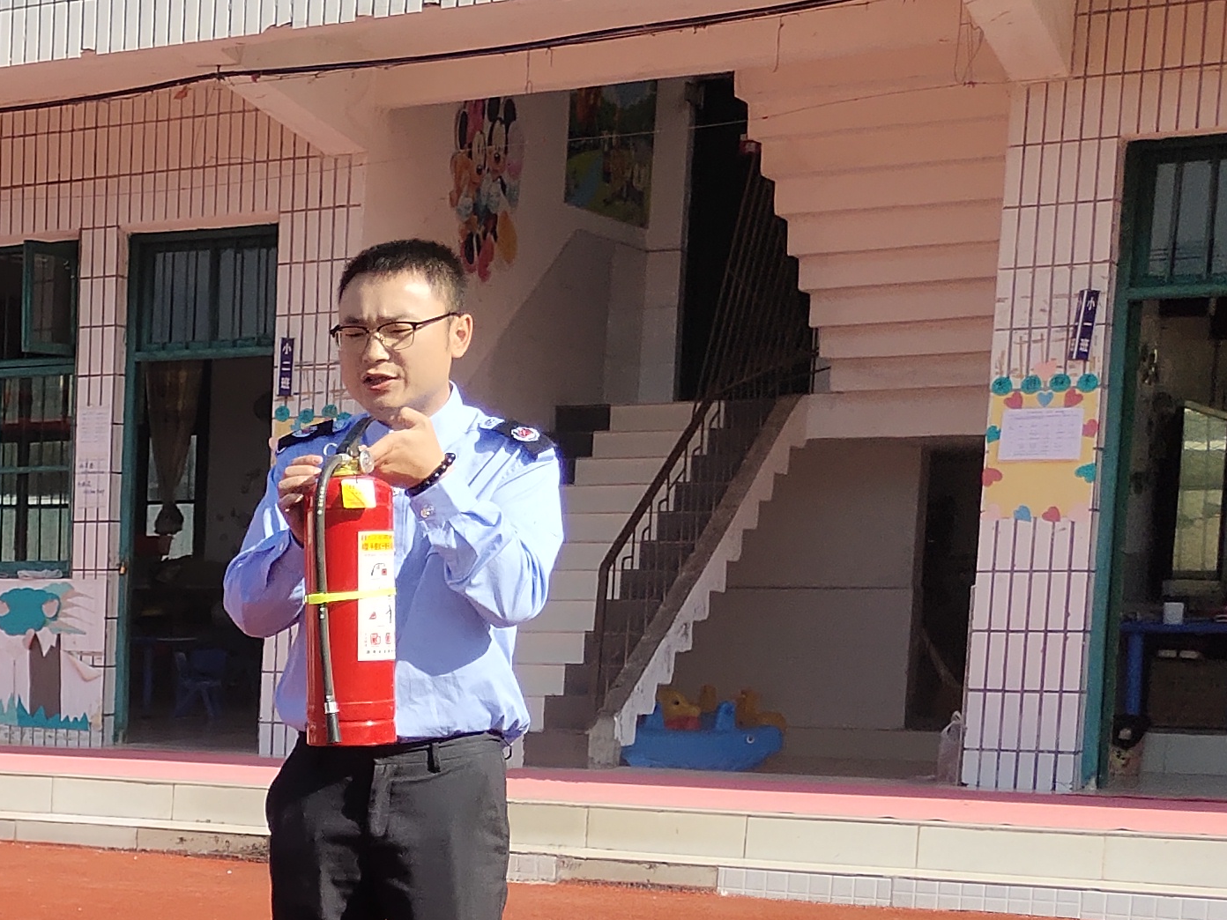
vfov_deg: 17.2
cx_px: -431
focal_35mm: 84
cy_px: 881
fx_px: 2977
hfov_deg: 20.9
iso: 50
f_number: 1.8
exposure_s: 1/3108
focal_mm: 4.27
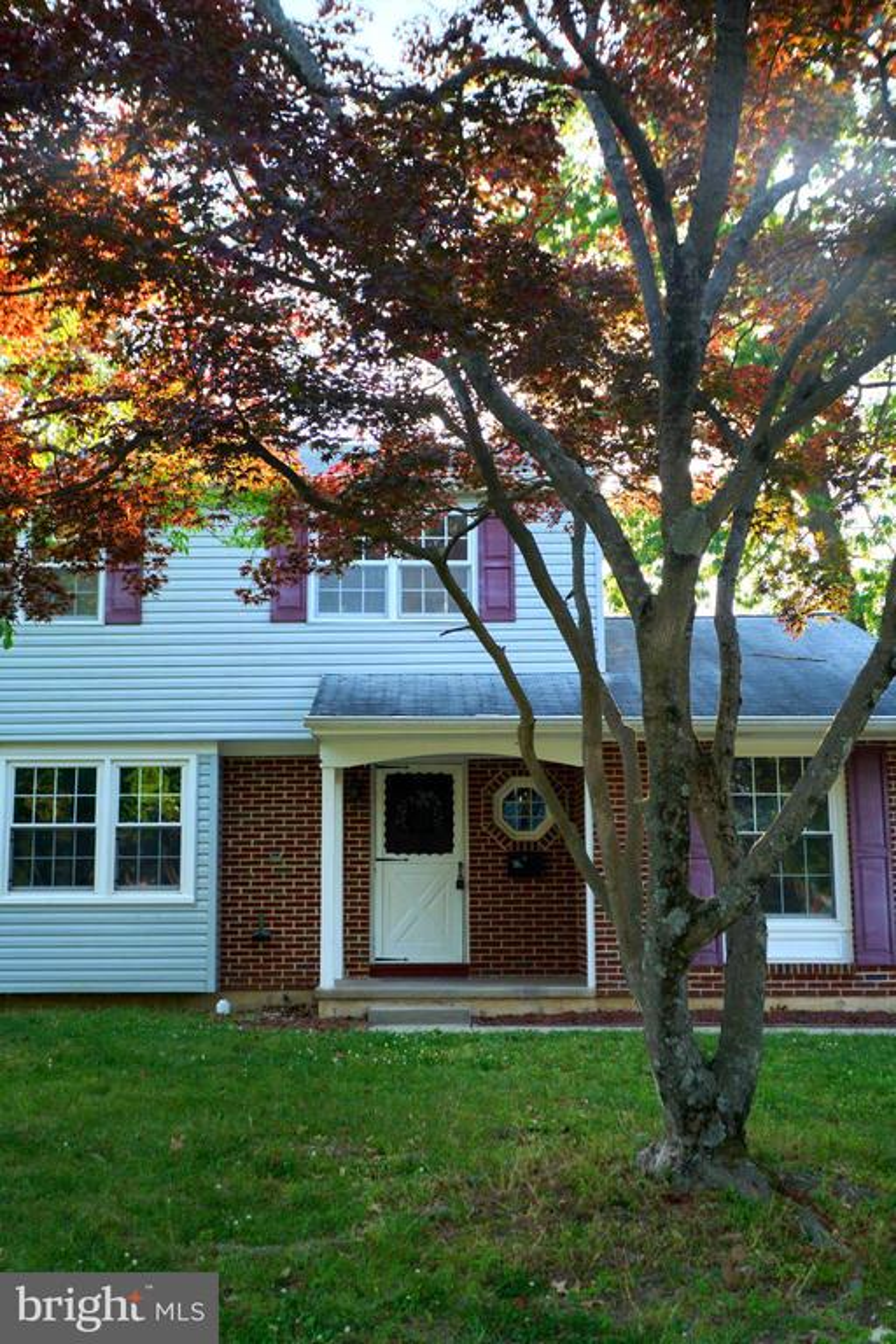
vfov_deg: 48.5
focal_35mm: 40
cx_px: 448
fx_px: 1493
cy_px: 672
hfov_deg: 33.4
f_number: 7.1
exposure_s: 1/250
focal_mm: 40
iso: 100
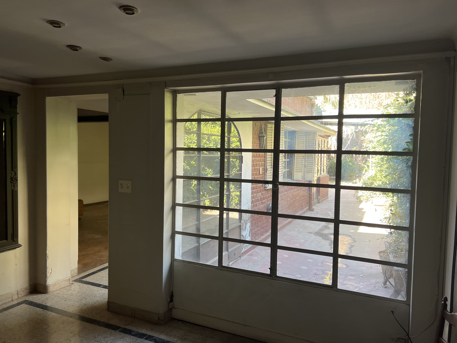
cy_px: 172
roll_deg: -1.0
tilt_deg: -3.2
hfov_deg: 67.3
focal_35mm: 26
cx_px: 228
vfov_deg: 53.1
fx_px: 343
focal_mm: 5.7
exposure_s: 1/121
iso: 80
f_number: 1.5
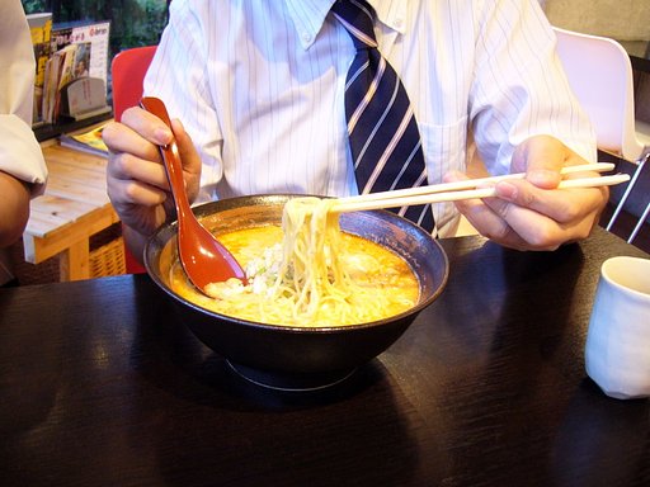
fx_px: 657
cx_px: 325
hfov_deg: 52.6
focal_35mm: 35
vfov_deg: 40.7
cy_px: 244
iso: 200
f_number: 2.8
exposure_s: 1/8
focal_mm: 5.8
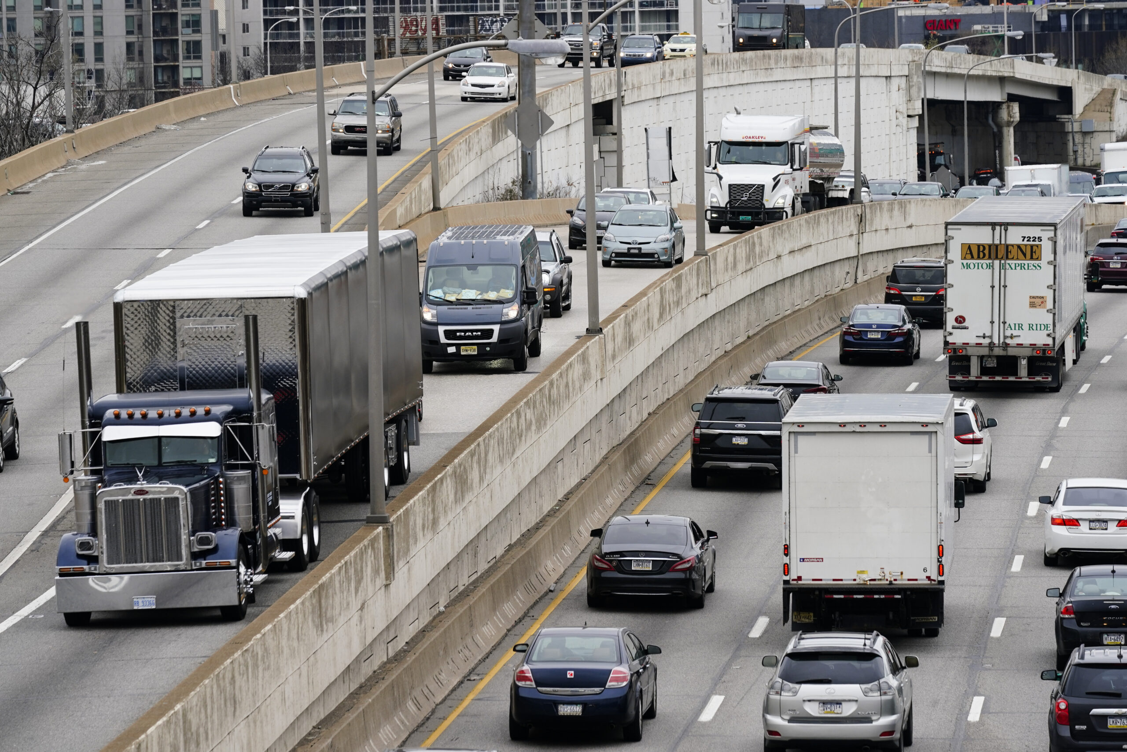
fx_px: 7451
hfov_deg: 8.7
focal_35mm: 238
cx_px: 564
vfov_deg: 5.8
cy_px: 376
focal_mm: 238
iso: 400
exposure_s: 1/400
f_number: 9
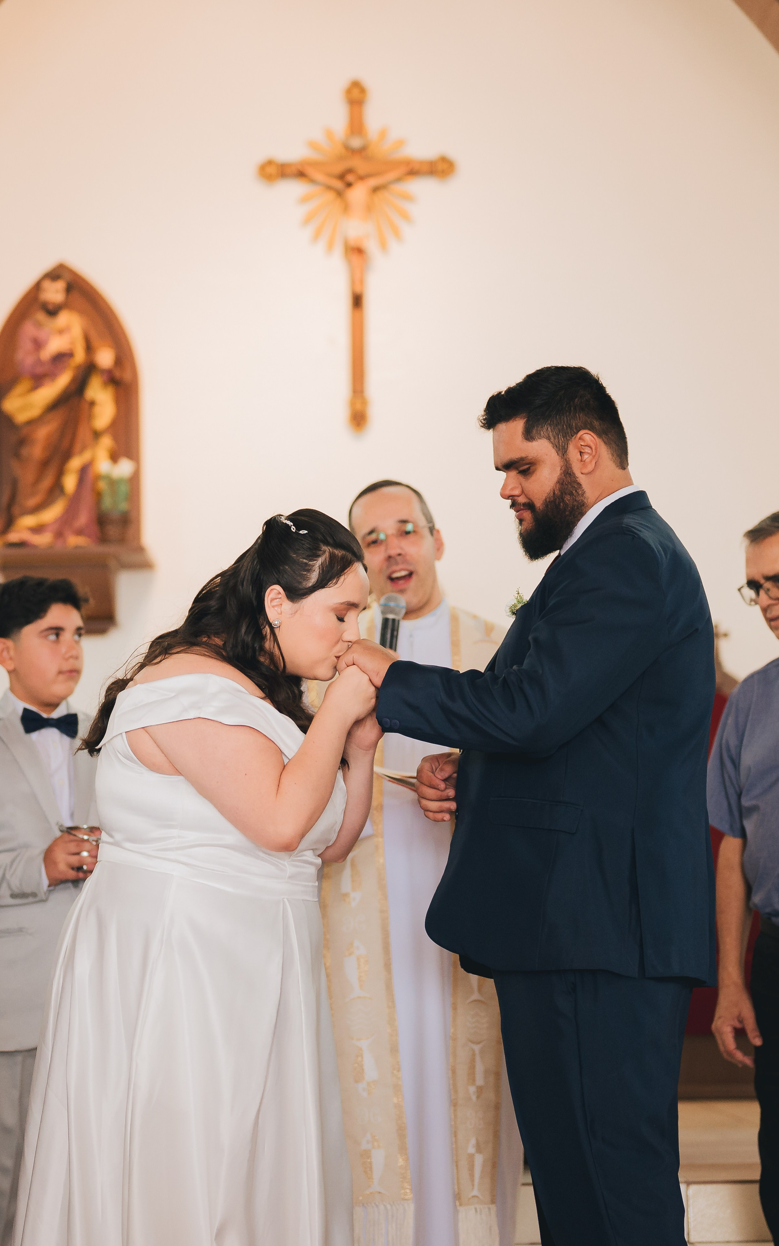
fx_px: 2752
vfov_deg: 25.5
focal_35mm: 81
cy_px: 622
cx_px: 307
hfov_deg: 16.1
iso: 1600
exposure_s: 1/320
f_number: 1.8
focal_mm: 50
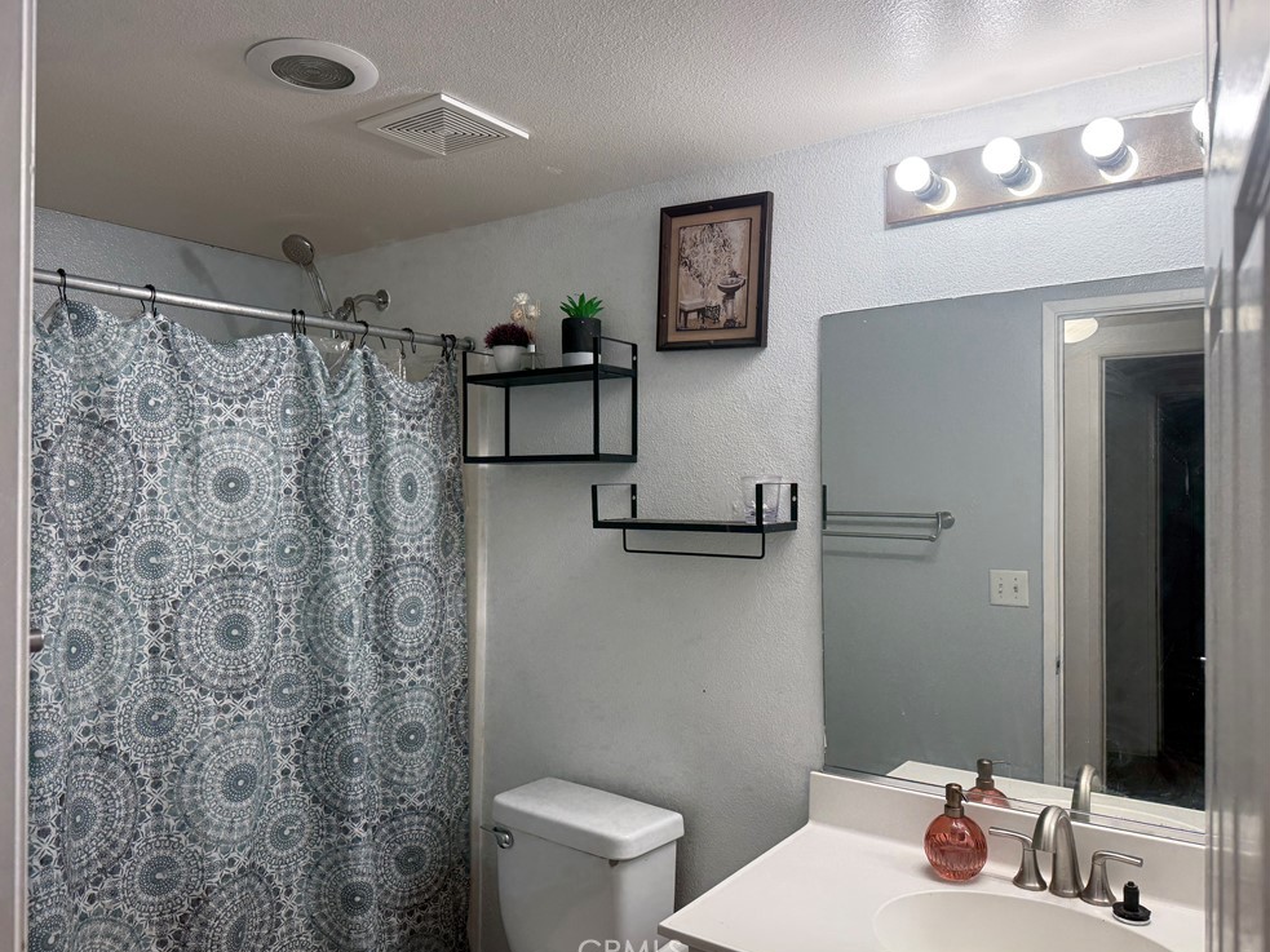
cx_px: 610
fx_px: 917
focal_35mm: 25
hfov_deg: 69.4
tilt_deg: +1.5
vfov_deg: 54.9
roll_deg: -0.4
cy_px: 474
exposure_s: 1/235
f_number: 1.78
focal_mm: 6.76
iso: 125
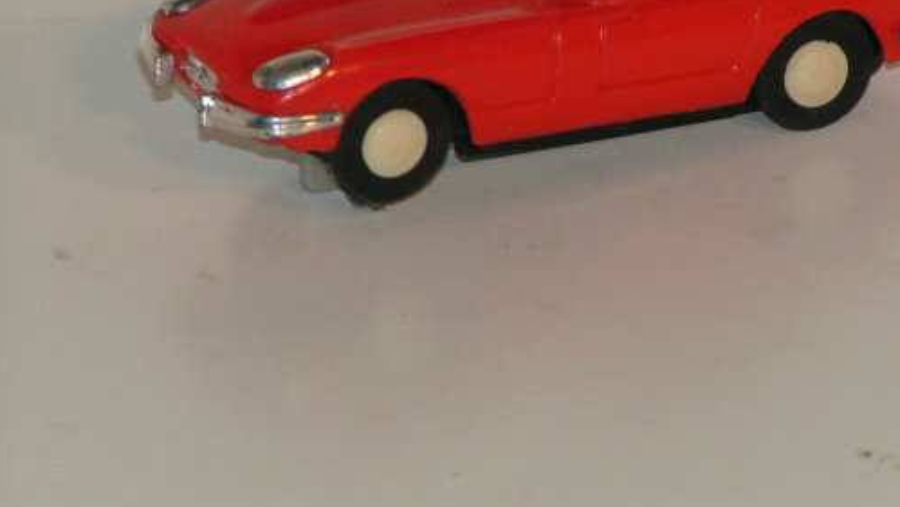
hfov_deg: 4.1
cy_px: 112
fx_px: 12675
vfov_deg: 2.3
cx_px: 541
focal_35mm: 531
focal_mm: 58
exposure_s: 1/400
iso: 100
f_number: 5.6
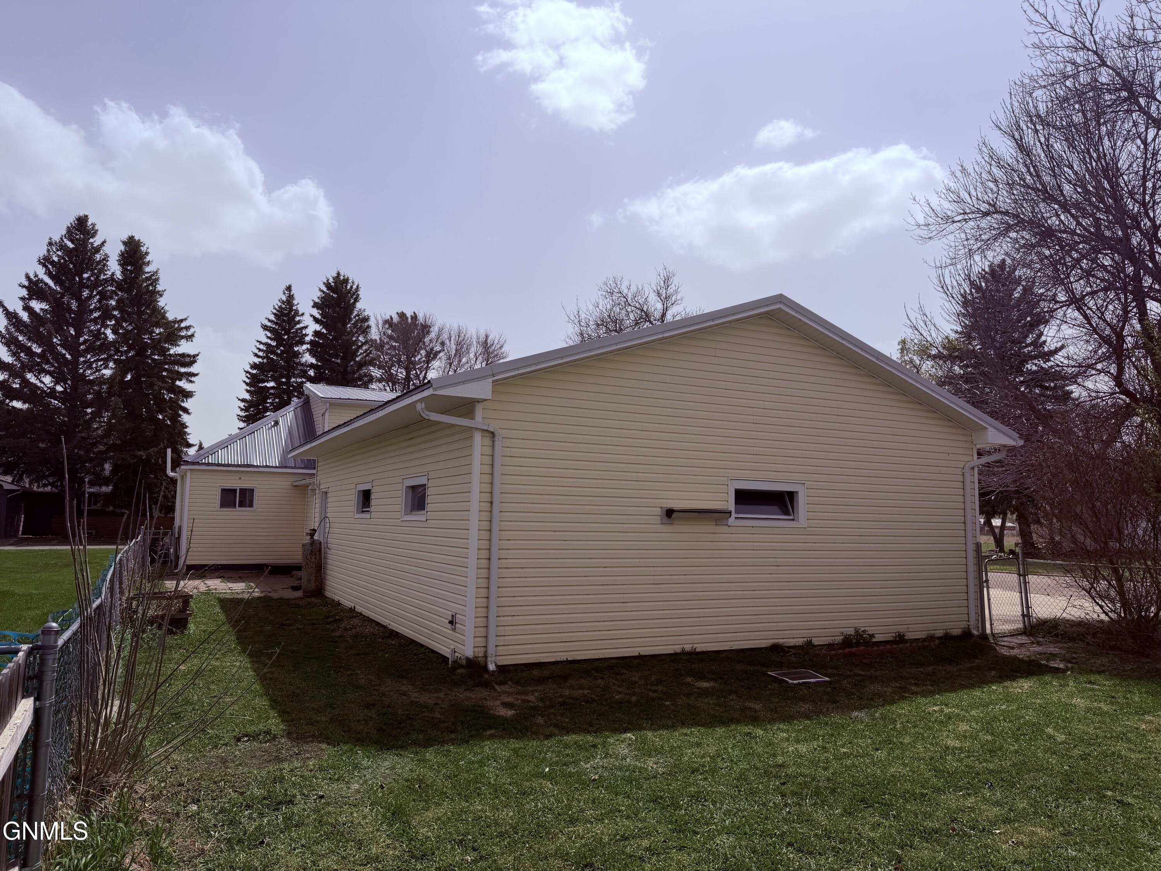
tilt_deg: +5.0
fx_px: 805
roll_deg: +0.0
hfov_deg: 71.6
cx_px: 580
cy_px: 436
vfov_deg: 56.8
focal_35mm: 24
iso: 80
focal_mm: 6.76
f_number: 1.78
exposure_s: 1/9091
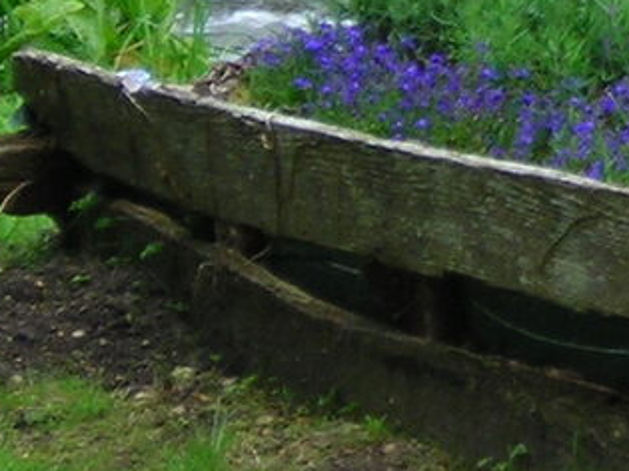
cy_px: -597
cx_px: 1536
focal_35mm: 548
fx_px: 9954
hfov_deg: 3.6
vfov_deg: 2.7
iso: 50
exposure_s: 1/133
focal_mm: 14.8
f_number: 4.6
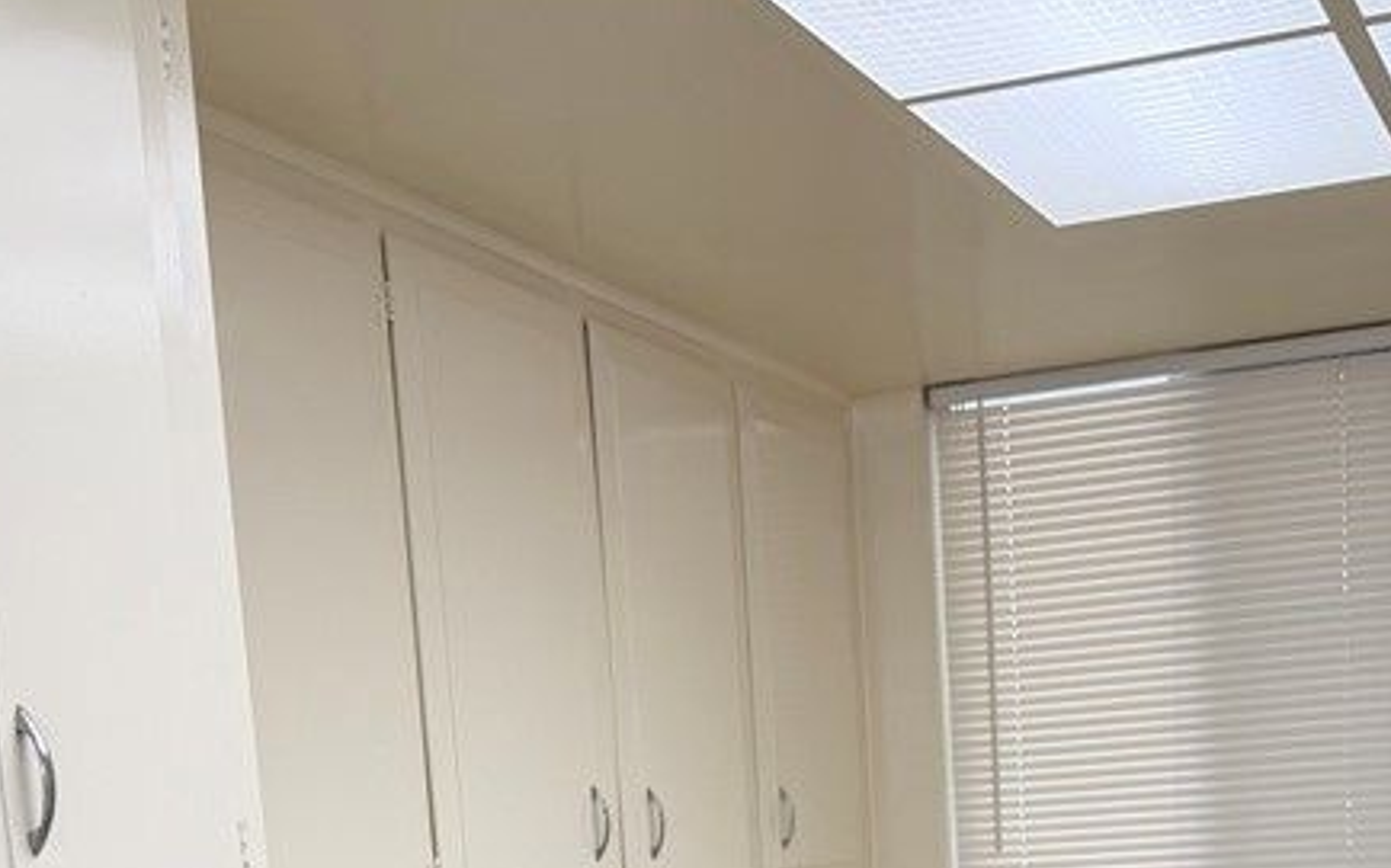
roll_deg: +4.5
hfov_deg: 33.9
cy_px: 1201
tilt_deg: -8.9
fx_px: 2274
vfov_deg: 19.5
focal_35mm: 60
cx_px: 830
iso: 100
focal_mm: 6.76
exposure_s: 1/120
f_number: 1.78
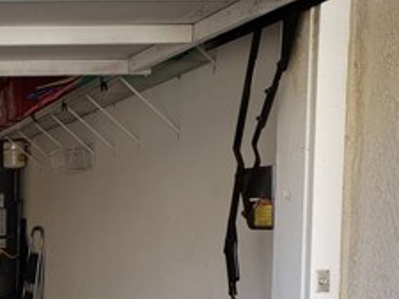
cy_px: 287
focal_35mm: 74
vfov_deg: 19.4
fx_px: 853
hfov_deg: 23.4
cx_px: -115
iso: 50
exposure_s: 1/167
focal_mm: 4.3
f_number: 2.4
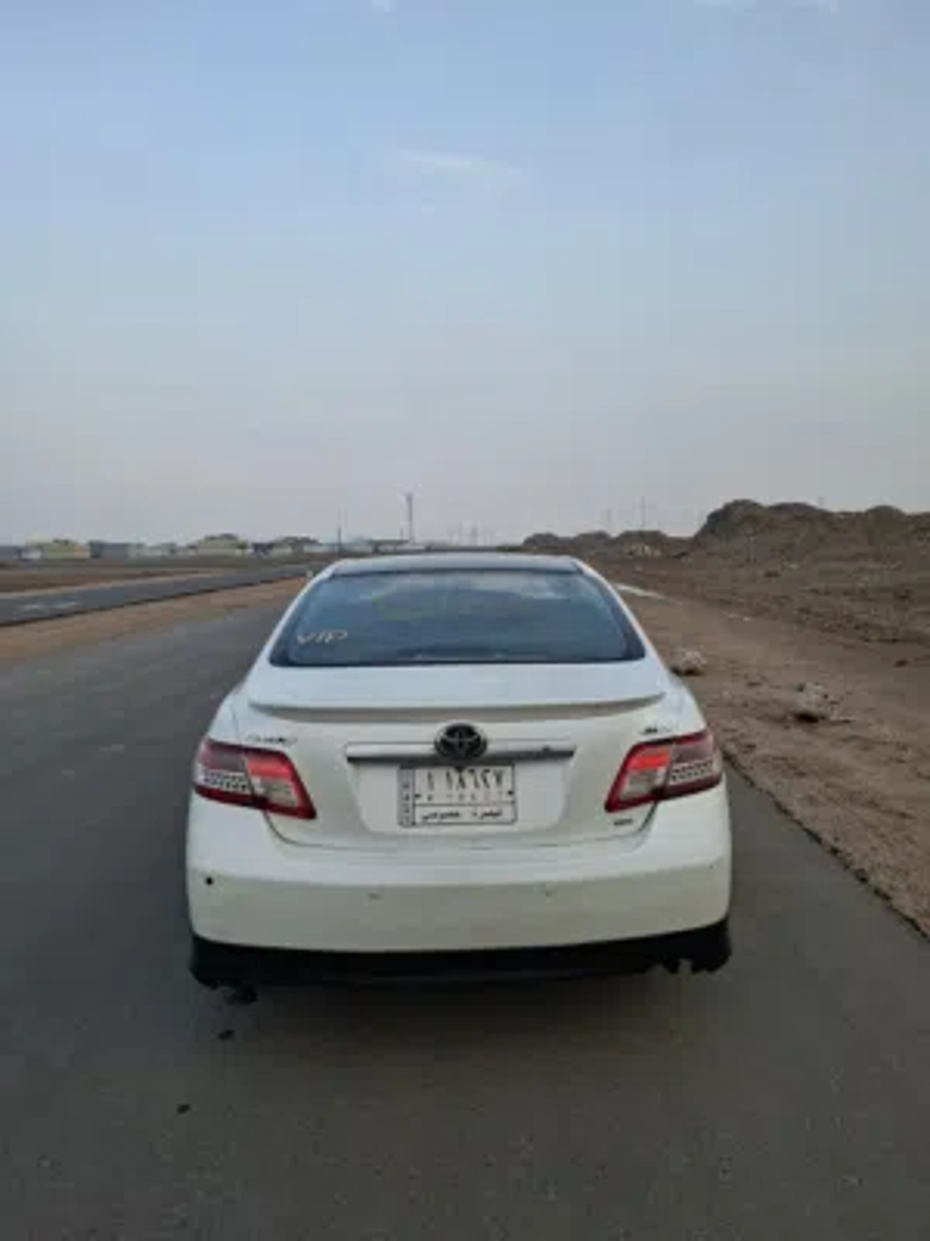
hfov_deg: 58.9
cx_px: 465
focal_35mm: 23
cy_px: 620
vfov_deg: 73.9
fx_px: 824
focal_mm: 5.54
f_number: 1.8
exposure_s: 1/422
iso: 50
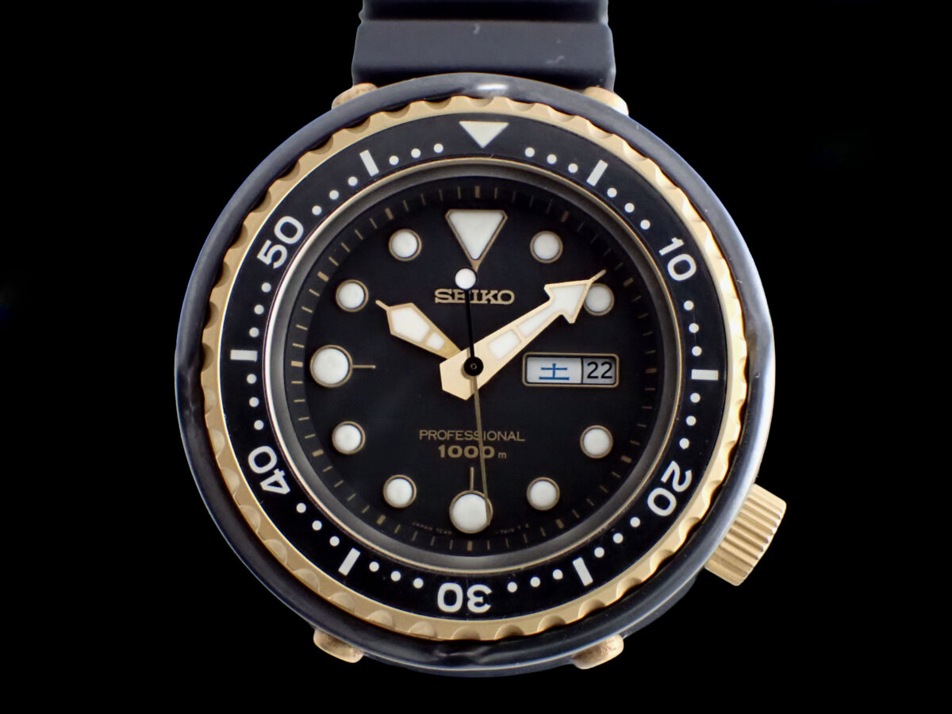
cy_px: 357
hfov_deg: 31.2
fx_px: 1705
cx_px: 476
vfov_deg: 23.7
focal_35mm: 62
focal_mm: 11.09
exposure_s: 1/60
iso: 1600
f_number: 3.6
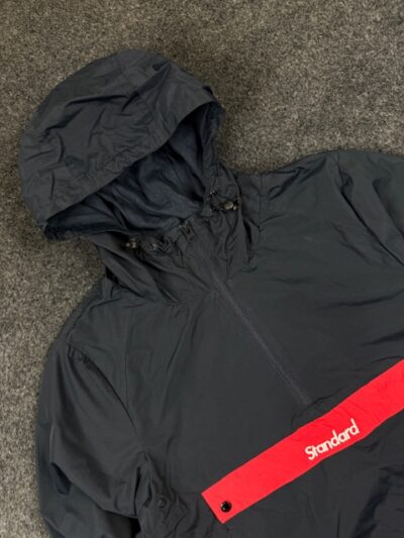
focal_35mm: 24
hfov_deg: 56.8
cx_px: 202
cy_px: 269
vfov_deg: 71.6
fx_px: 373
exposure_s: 1/50
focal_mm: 6.76
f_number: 1.78
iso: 125
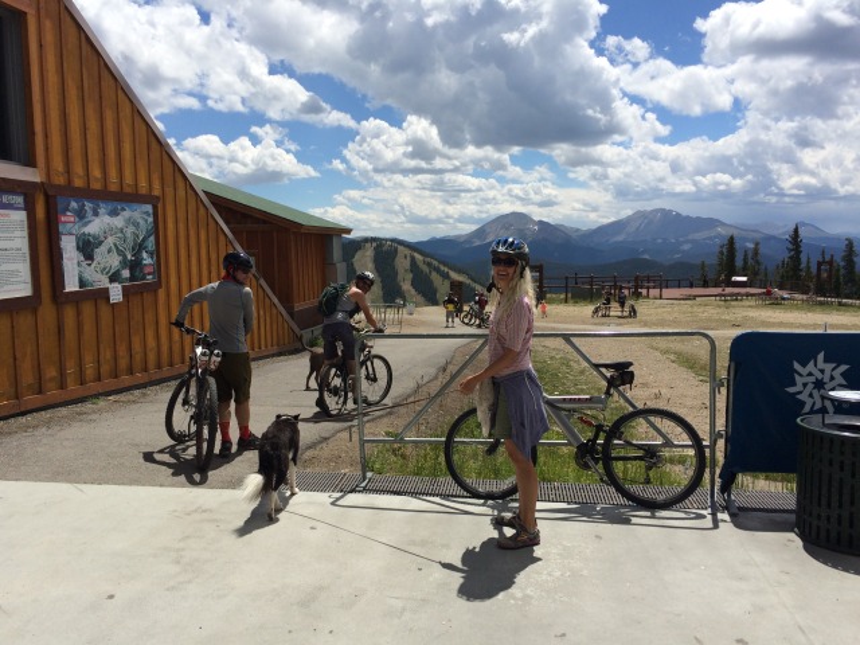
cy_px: 322
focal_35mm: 29
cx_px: 430
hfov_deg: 61.7
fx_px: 720
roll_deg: +1.4
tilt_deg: -8.3
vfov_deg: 48.2
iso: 32
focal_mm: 4.15
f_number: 2.2
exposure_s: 1/3165
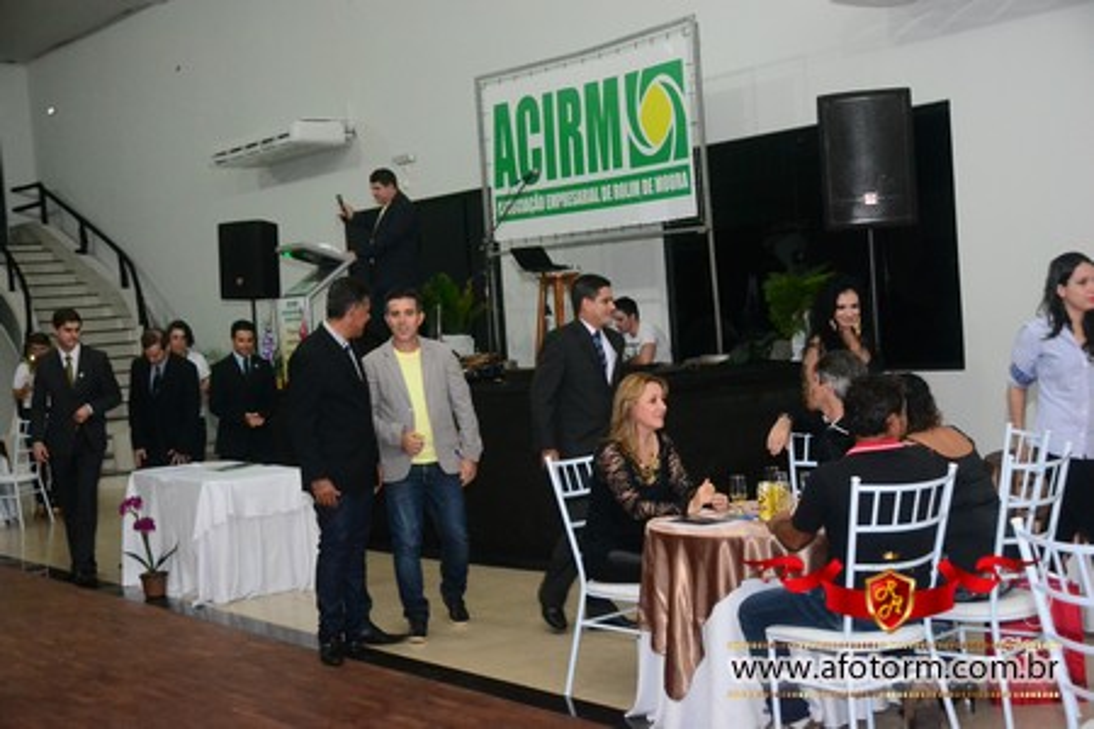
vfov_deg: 28.1
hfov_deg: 41.1
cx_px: 547
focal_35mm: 48
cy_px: 364
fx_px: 1459
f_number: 4.2
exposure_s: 1/60
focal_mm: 32
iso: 3200
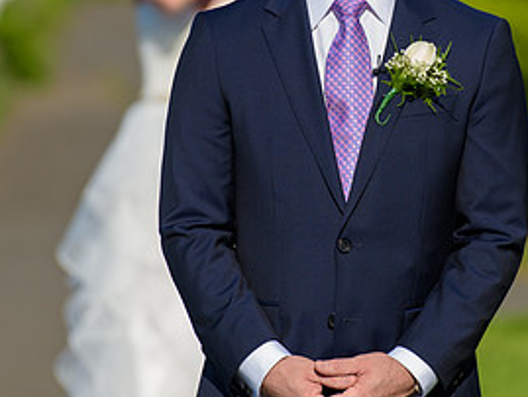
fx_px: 7142
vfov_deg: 3.2
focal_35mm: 468
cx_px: 375
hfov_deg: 4.2
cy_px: 80
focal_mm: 200
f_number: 4
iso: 200
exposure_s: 1/2500
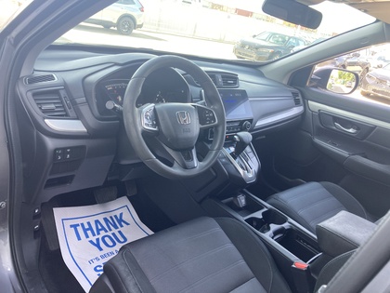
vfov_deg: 49.7
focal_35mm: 28
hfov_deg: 63.4
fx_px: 315
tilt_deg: -22.0
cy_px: 146
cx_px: 195
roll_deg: -12.3
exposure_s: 1/121
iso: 80
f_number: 1.8
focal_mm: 3.99
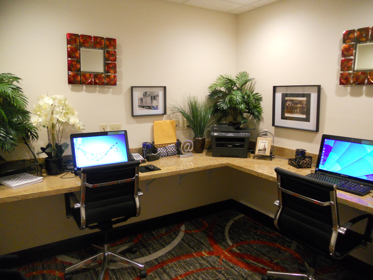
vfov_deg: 51.4
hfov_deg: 65.3
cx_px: 186
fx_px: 291
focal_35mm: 27
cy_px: 140
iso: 400
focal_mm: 4.9
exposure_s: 1/20
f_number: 3.2
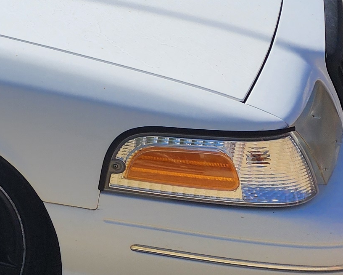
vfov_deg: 13.8
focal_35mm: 110
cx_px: -398
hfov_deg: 13.9
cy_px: 7
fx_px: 1117
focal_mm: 6.4
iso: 12
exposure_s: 1/1202
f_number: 1.8
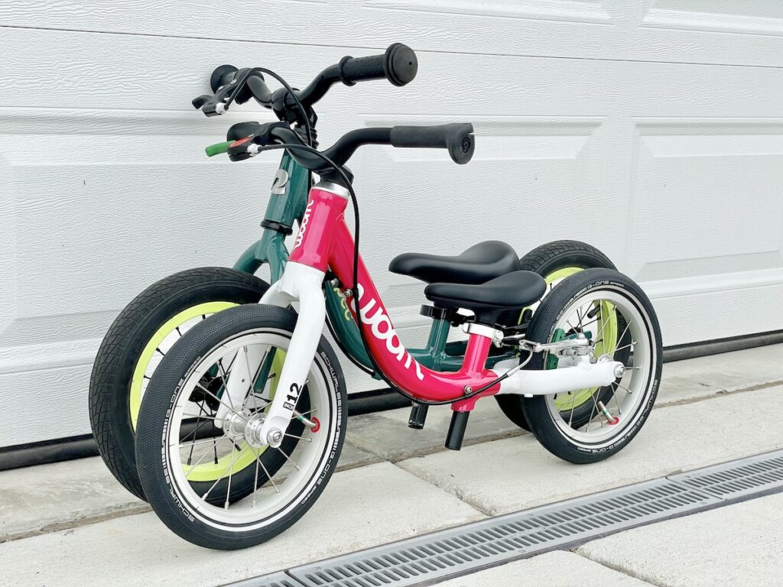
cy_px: 294
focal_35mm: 52
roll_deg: -1.3
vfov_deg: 28.0
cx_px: 392
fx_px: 1176
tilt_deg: -9.6
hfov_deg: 36.8
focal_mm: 6
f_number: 2
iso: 25
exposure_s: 1/922
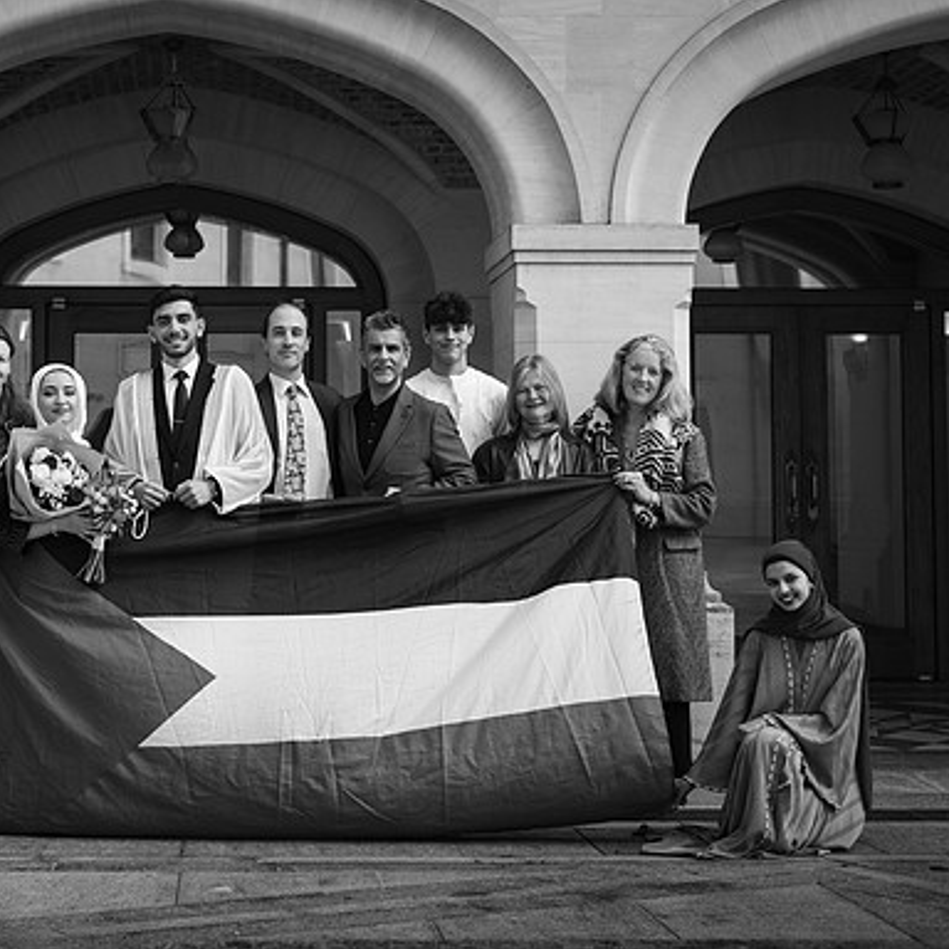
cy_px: 340
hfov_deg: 25.1
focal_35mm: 68
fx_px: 2109
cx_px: 233
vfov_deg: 25.3
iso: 200
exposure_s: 1/640
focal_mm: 40
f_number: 3.5
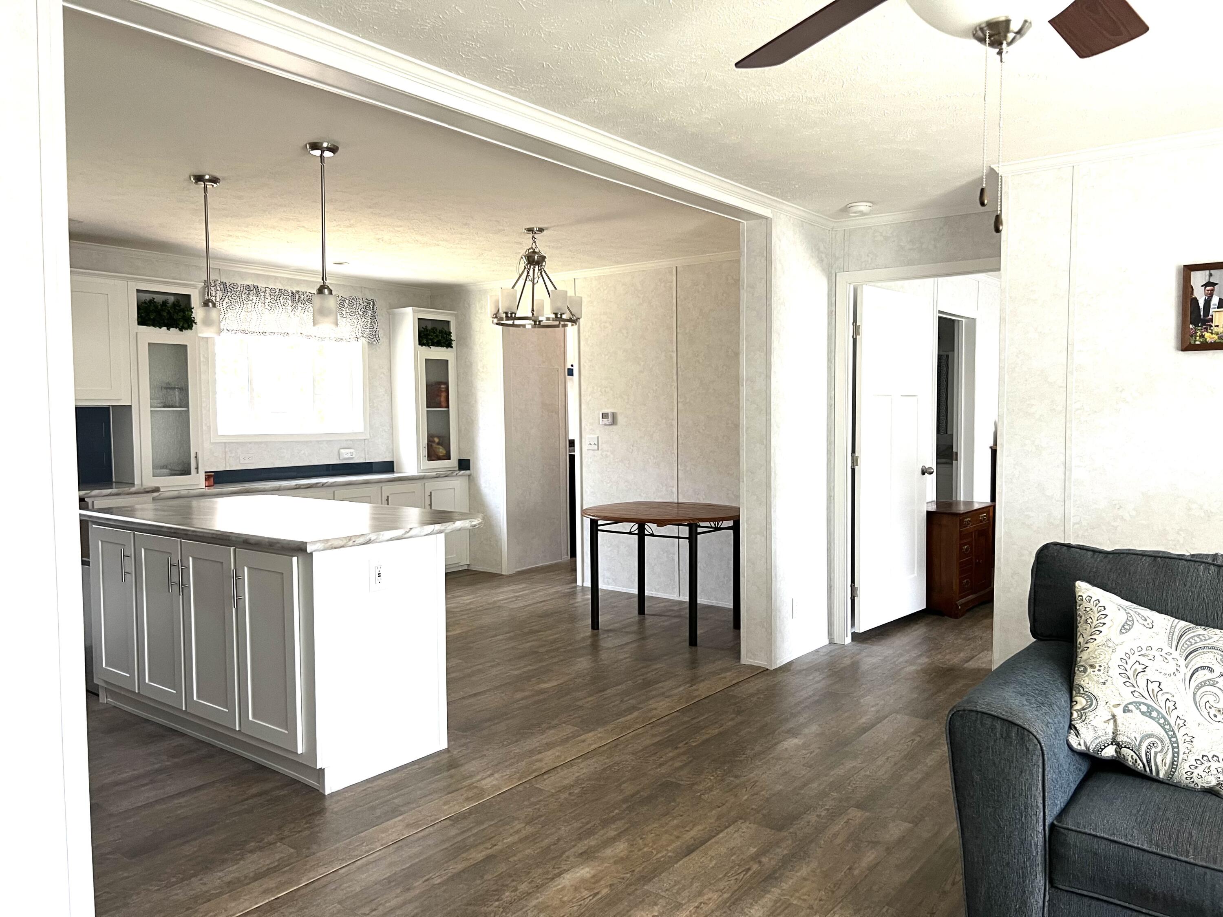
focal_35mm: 26
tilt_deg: -3.0
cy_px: 458
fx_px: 919
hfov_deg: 67.3
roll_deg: +0.1
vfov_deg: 53.1
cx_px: 612
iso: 125
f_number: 1.5
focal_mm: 5.7
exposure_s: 1/81
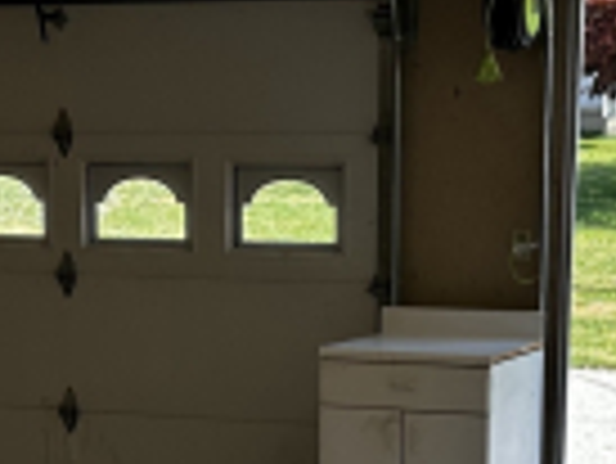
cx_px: 304
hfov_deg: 16.8
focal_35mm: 117
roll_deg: -0.4
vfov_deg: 12.3
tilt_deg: -13.1
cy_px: 617
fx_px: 2084
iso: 80
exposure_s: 1/516
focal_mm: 6.86
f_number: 1.78
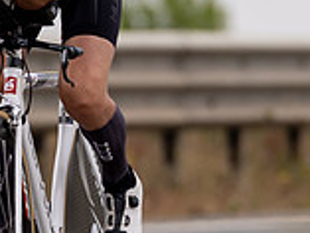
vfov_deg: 0.9
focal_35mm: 1645
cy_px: 85
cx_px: 34
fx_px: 14743
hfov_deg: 1.2
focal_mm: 200
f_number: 3.2
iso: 100
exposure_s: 1/800
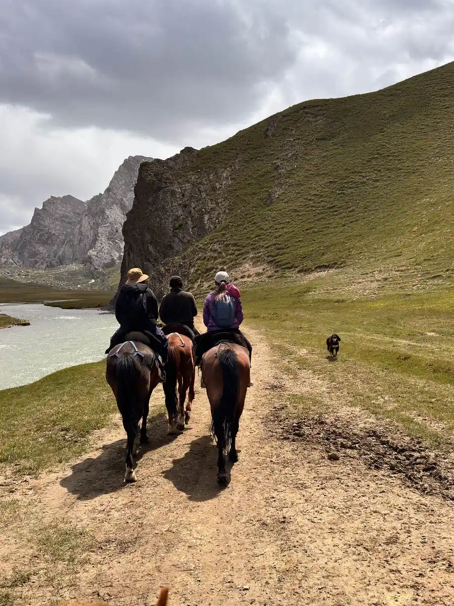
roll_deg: +2.2
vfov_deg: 52.6
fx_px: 612
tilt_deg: +0.0
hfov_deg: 40.7
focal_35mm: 35
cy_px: 303
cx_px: 227
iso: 100
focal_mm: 6.76
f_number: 1.78
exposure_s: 1/9434
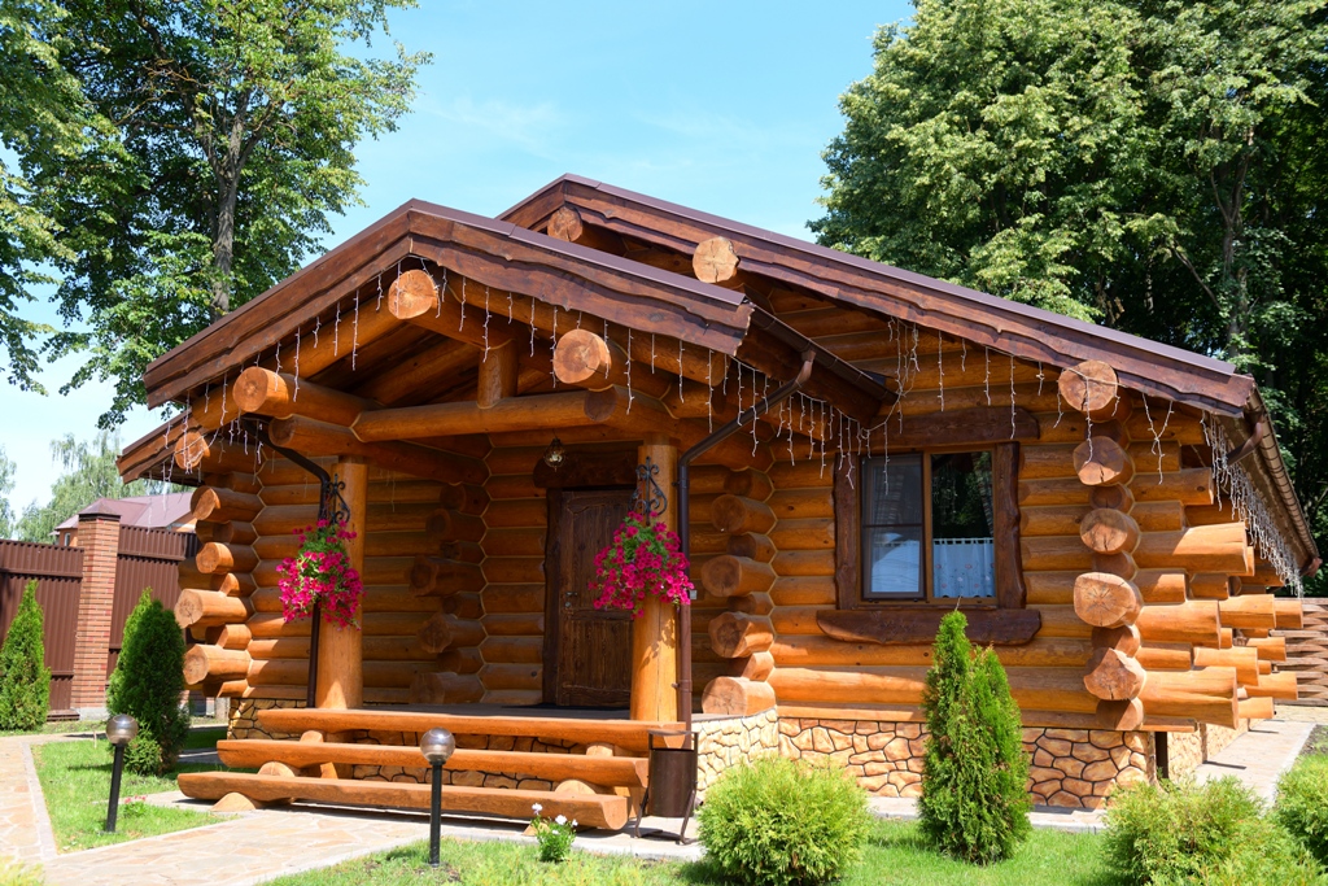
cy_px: 443
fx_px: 1291
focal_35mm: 35
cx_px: 664
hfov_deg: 54.4
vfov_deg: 37.9
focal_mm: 35
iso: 200
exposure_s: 1/320
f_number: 5.6
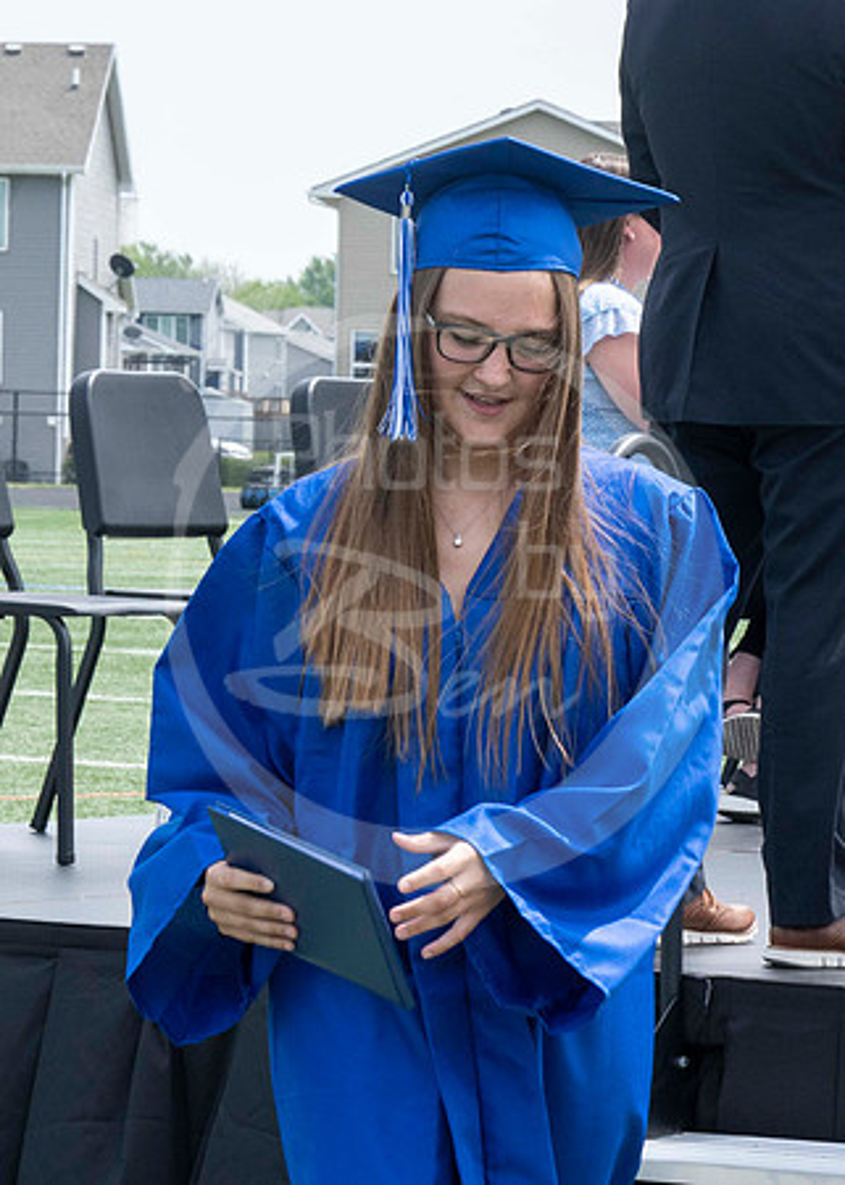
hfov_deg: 7.2
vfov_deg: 10.1
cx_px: 98
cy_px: 412
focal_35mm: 199
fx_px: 6675
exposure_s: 1/250
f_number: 13
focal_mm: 70
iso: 200
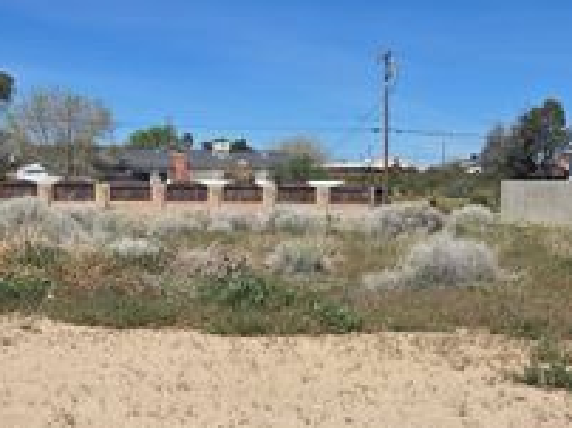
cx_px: 235
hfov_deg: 33.7
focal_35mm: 57
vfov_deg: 25.5
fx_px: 941
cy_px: 276
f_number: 1.8
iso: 25
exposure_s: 1/3493
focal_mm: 5.4
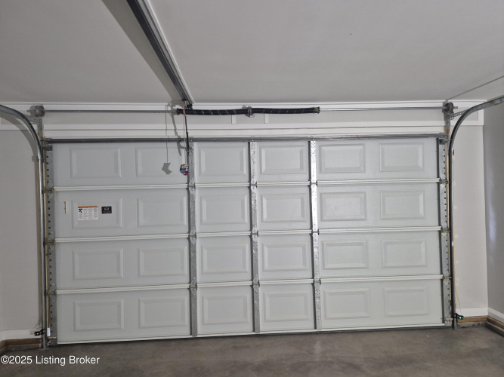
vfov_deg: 58.9
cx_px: 252
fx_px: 335
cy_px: 188
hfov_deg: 73.9
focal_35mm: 23
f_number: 1.8
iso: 400
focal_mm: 5.4
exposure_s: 1/120
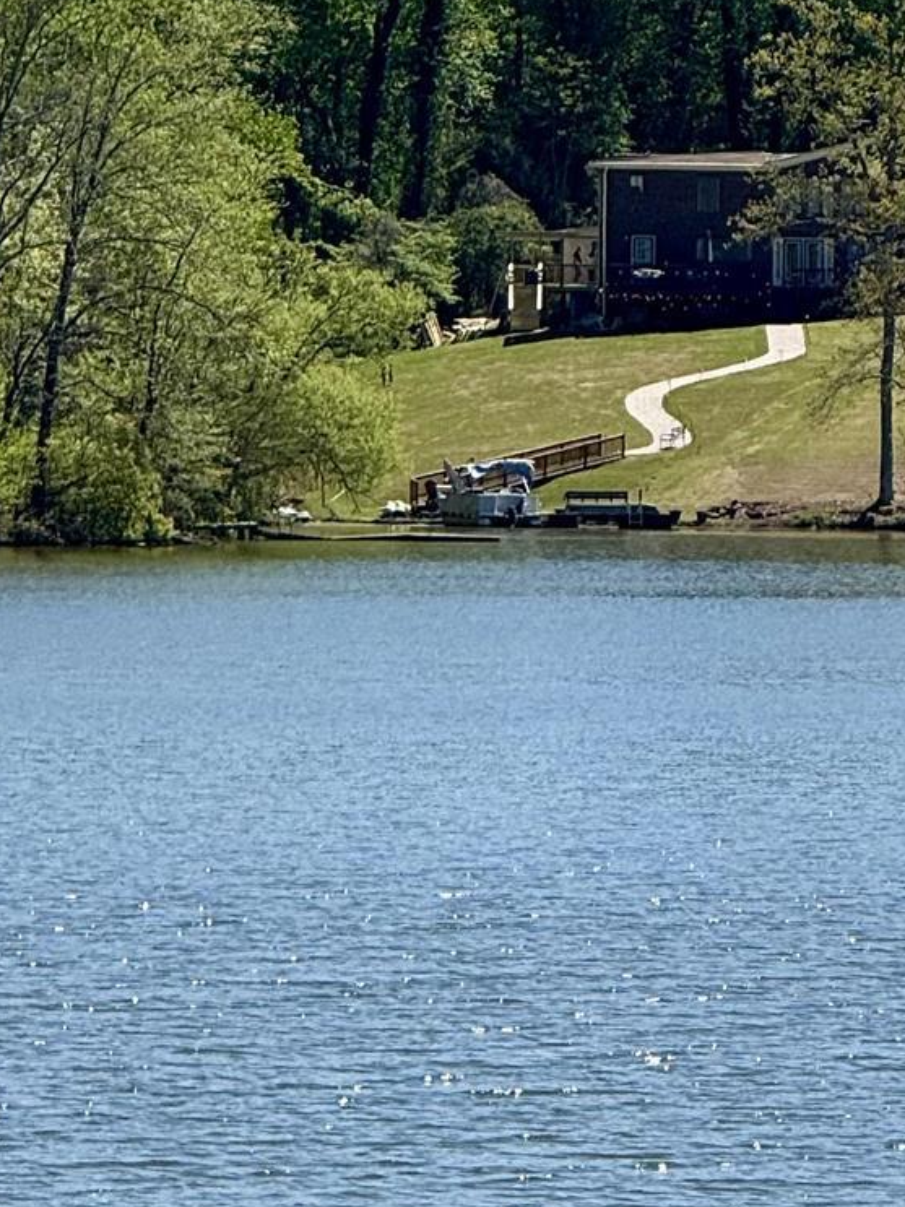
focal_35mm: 372
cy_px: 31
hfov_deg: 4.0
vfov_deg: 5.3
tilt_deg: +2.5
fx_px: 12971
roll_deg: -1.4
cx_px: 892
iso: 50
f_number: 2.8
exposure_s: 1/2146
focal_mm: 15.66
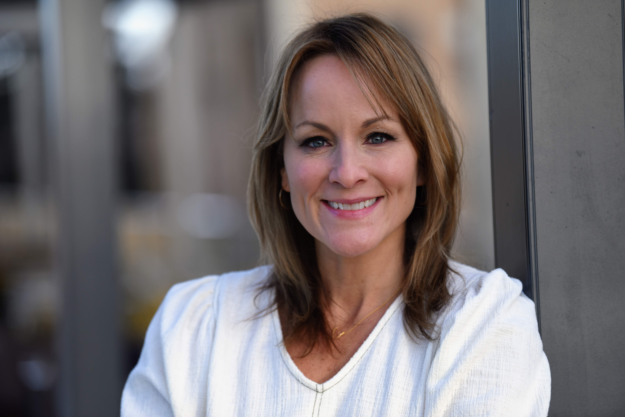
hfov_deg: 13.2
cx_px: 312
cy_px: 208
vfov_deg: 8.9
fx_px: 2692
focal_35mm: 155
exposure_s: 1/1250
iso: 400
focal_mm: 155
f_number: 2.8
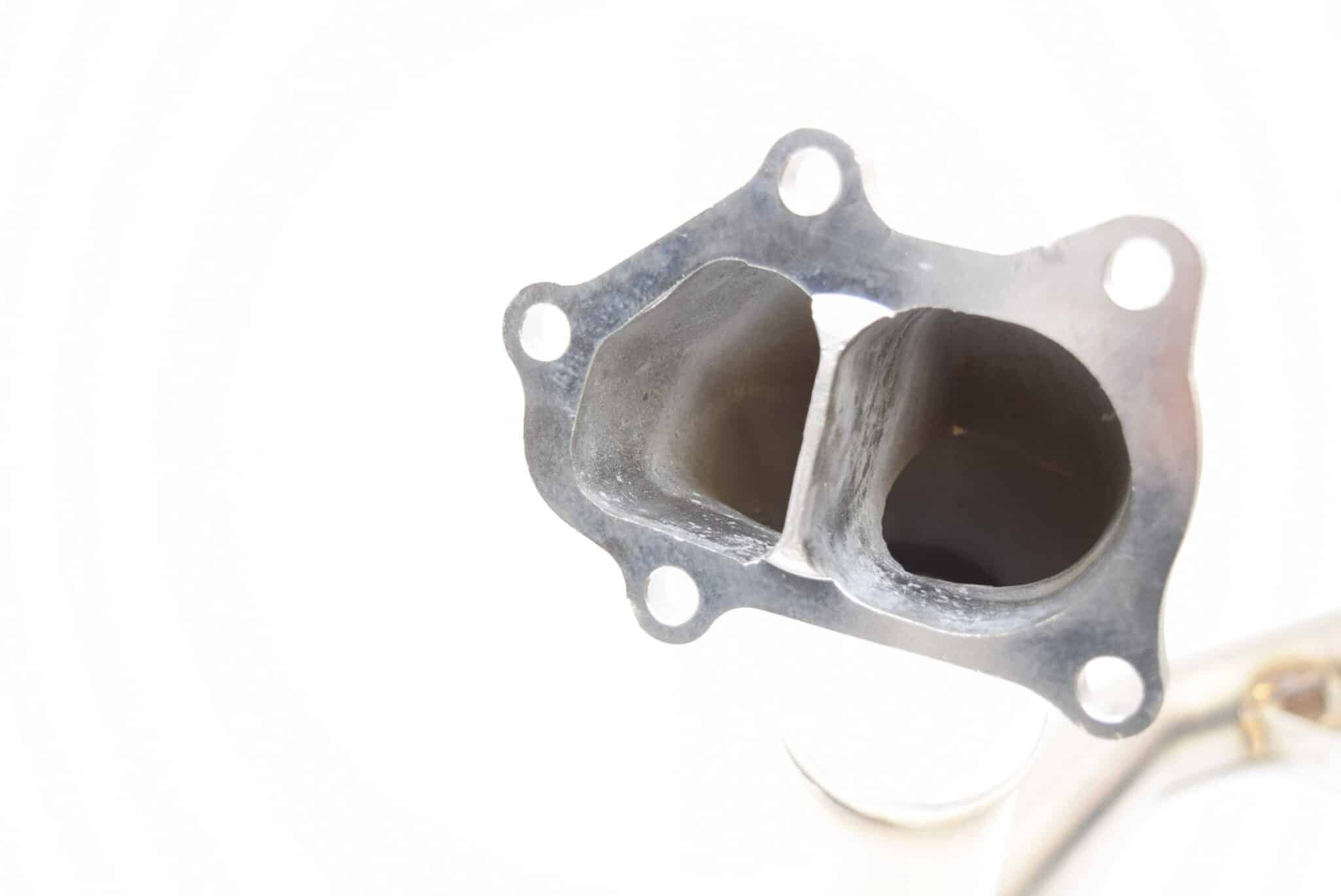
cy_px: 448
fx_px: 1566
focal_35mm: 42
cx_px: 670
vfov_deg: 31.9
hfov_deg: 46.4
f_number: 4.2
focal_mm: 28
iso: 400
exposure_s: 1/80
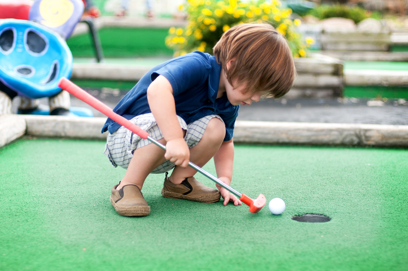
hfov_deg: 27.0
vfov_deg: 18.1
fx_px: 849
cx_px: 204
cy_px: 136
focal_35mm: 75
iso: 200
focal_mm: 50
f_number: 2
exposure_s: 1/2000
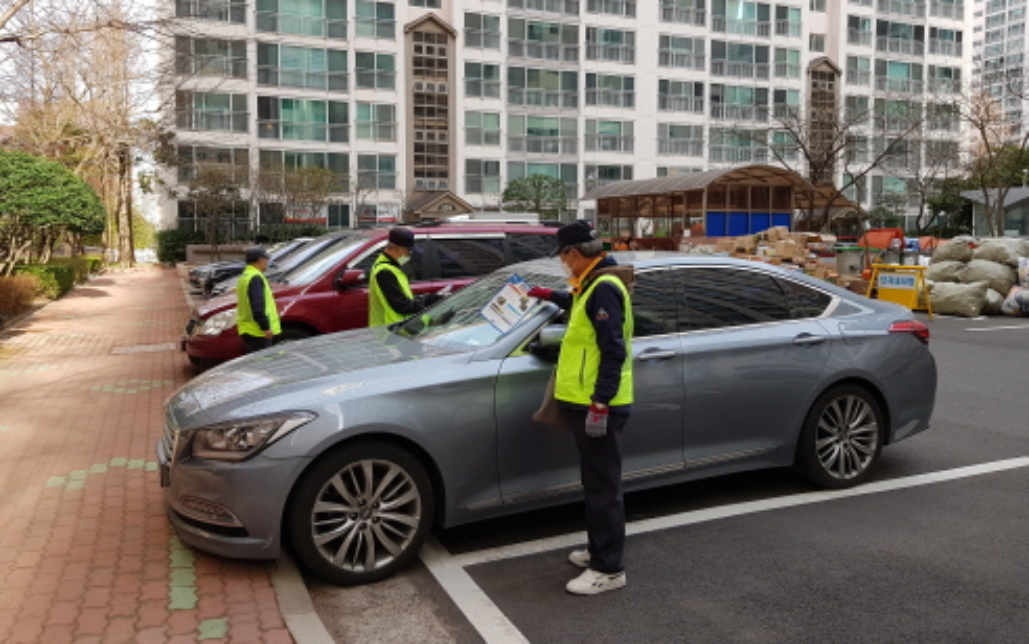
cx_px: 519
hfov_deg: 66.4
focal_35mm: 28
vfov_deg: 44.5
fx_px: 786
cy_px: 296
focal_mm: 4.2
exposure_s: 1/385
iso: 40
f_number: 1.7
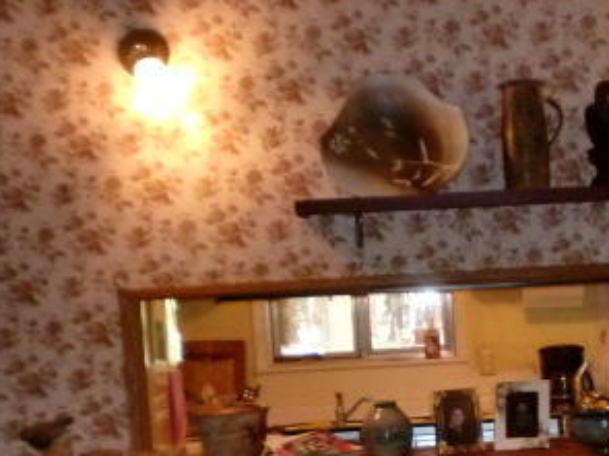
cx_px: 549
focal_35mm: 76
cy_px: 456
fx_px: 1337
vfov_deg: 18.8
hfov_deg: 24.9
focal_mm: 6.3
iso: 400
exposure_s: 1/40
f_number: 3.1
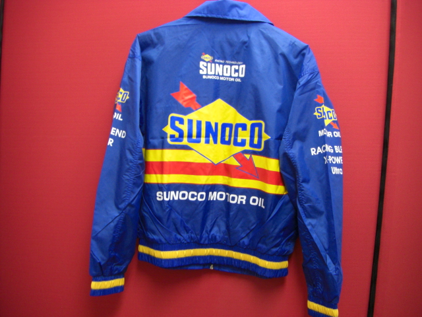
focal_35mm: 38
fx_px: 463
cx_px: 211
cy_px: 158
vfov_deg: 37.7
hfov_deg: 49.0
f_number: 3.4
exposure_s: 1/15
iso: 200
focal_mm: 6.3
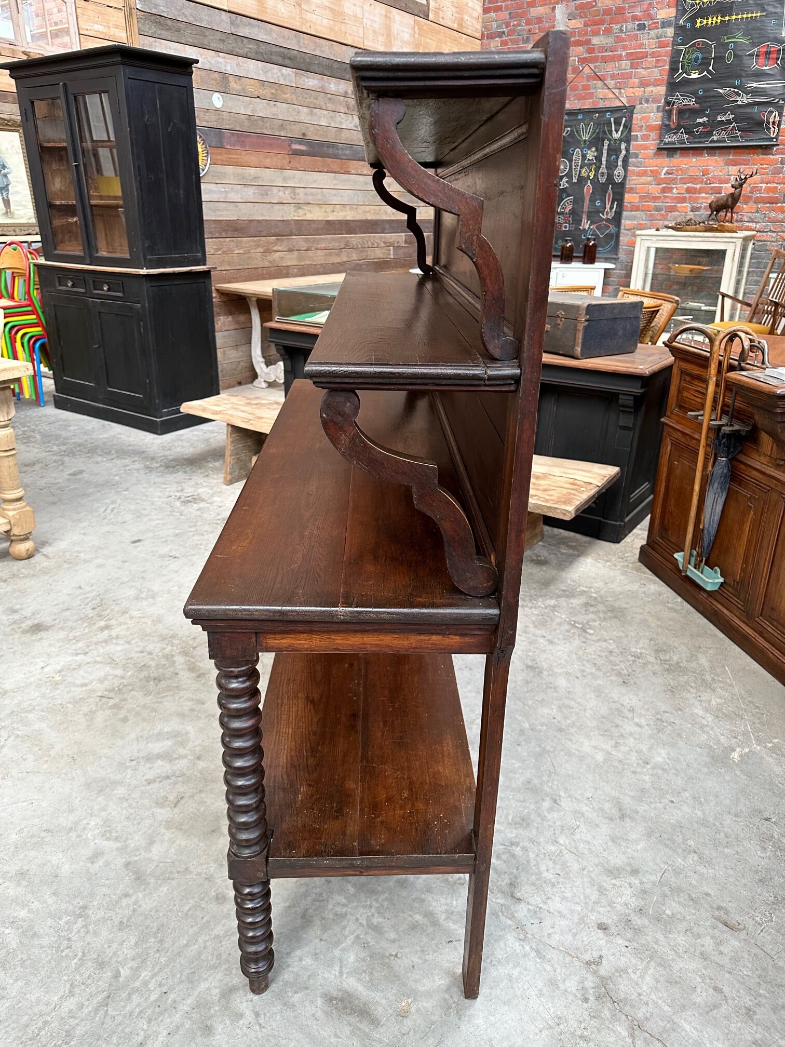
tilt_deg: -23.5
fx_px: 726
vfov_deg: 71.6
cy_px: 524
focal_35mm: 24
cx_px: 392
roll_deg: +0.1
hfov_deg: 56.8
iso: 200
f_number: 1.78
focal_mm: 6.86
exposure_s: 1/121
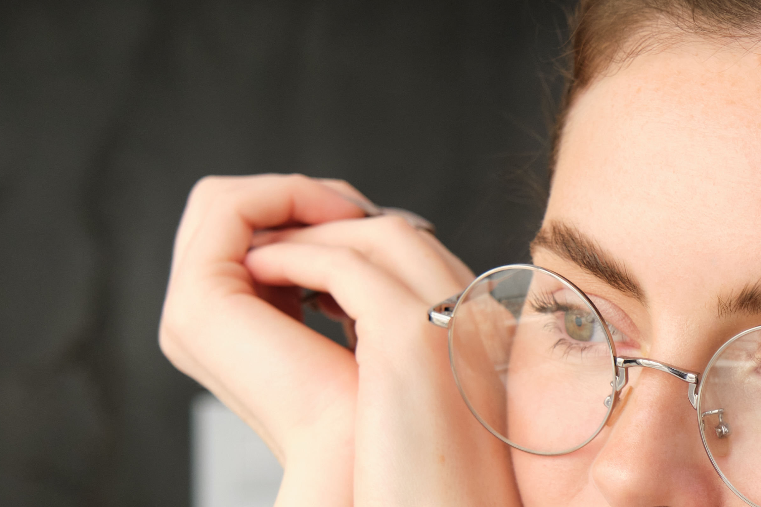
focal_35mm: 111
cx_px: 774
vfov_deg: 12.3
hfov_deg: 17.9
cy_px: 353
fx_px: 2346
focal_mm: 29.2
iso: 400
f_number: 2.8
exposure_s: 1/125
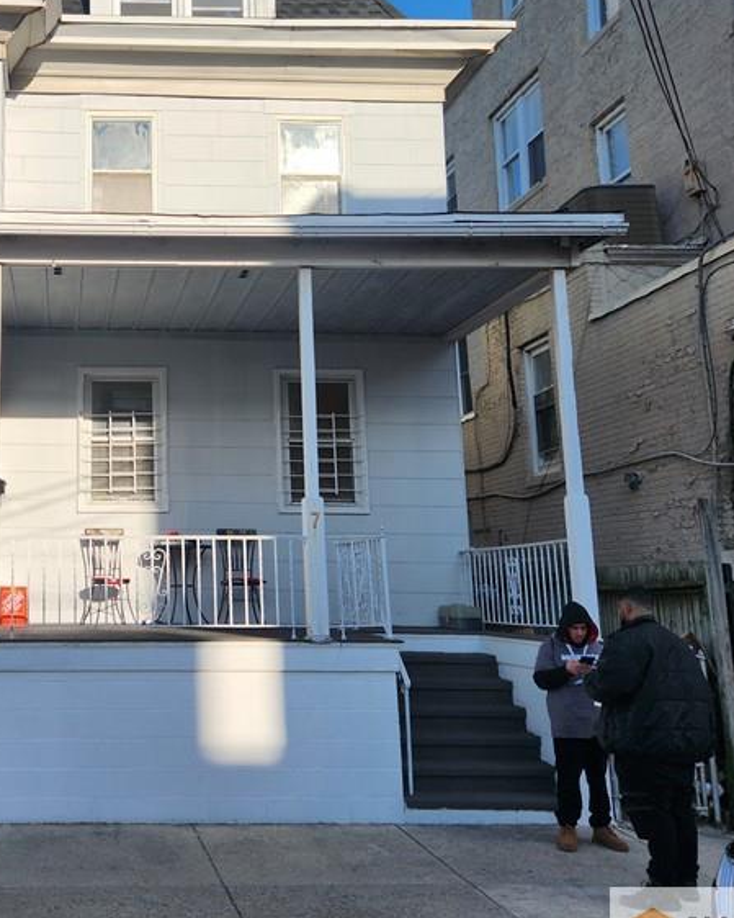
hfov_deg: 34.9
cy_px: 371
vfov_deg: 44.6
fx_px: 1113
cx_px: 106
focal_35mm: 41
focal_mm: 5.4
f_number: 1.8
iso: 20
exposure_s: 1/2246
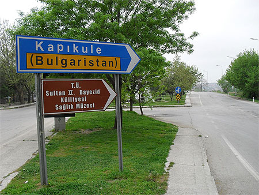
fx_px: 262
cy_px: 98
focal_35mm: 35
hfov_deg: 52.6
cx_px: 130
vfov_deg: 40.7
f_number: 3.2
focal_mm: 6.3
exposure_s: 1/250
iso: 100
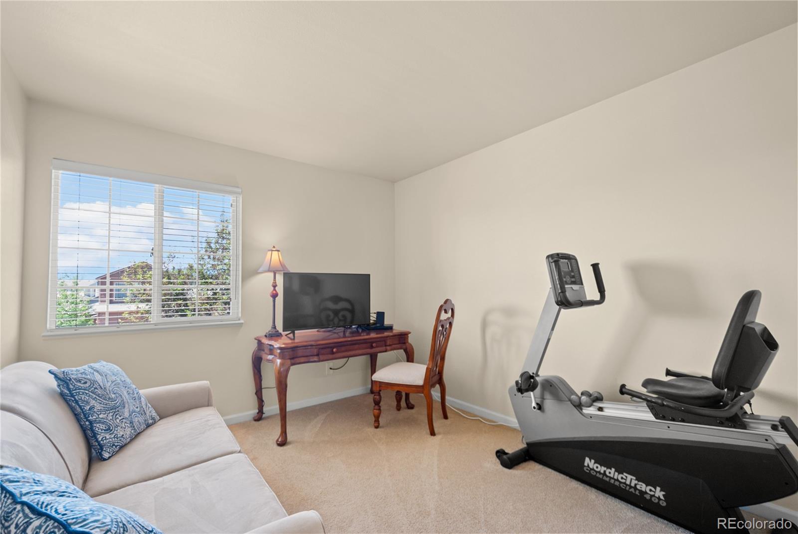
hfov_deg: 100.3
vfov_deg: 77.4
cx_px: 399
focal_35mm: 15
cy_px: 267
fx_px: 333
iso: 200
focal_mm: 10
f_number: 3.5
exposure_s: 1/8
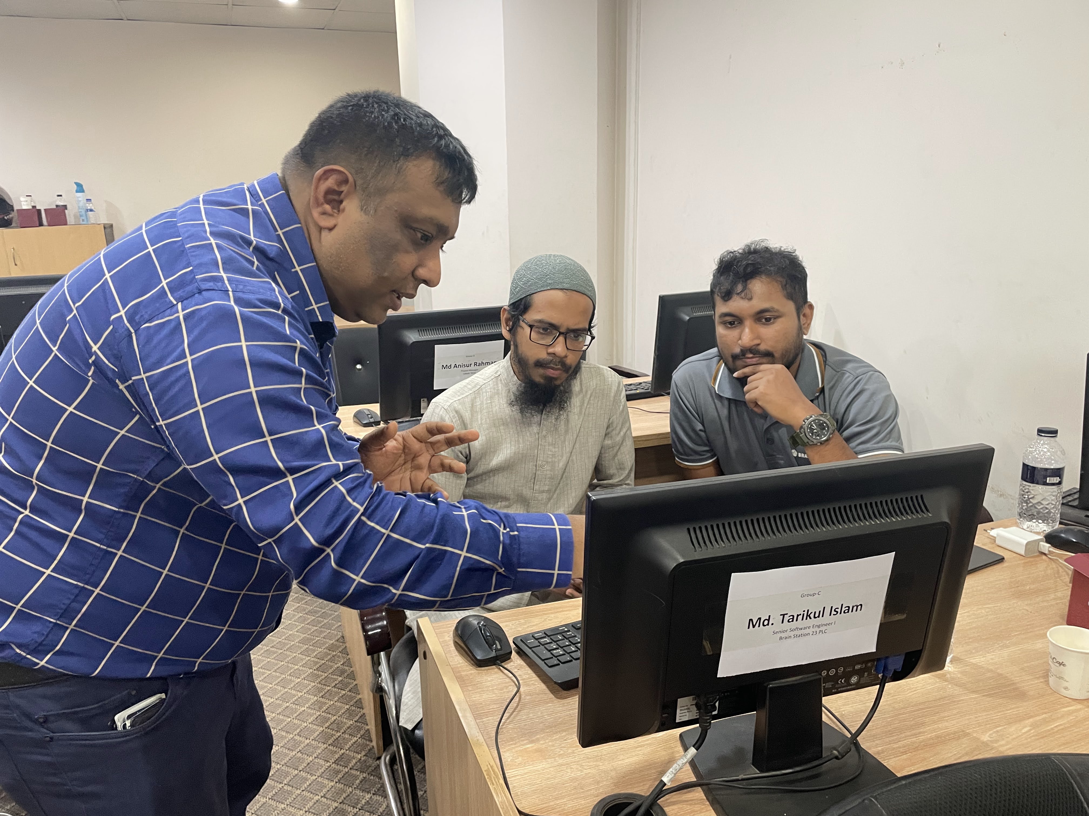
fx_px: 818
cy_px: 408
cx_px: 544
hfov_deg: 67.3
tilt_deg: -14.3
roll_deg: +1.2
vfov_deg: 53.1
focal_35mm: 26
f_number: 1.6
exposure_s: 1/50
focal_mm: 4.2
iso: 250
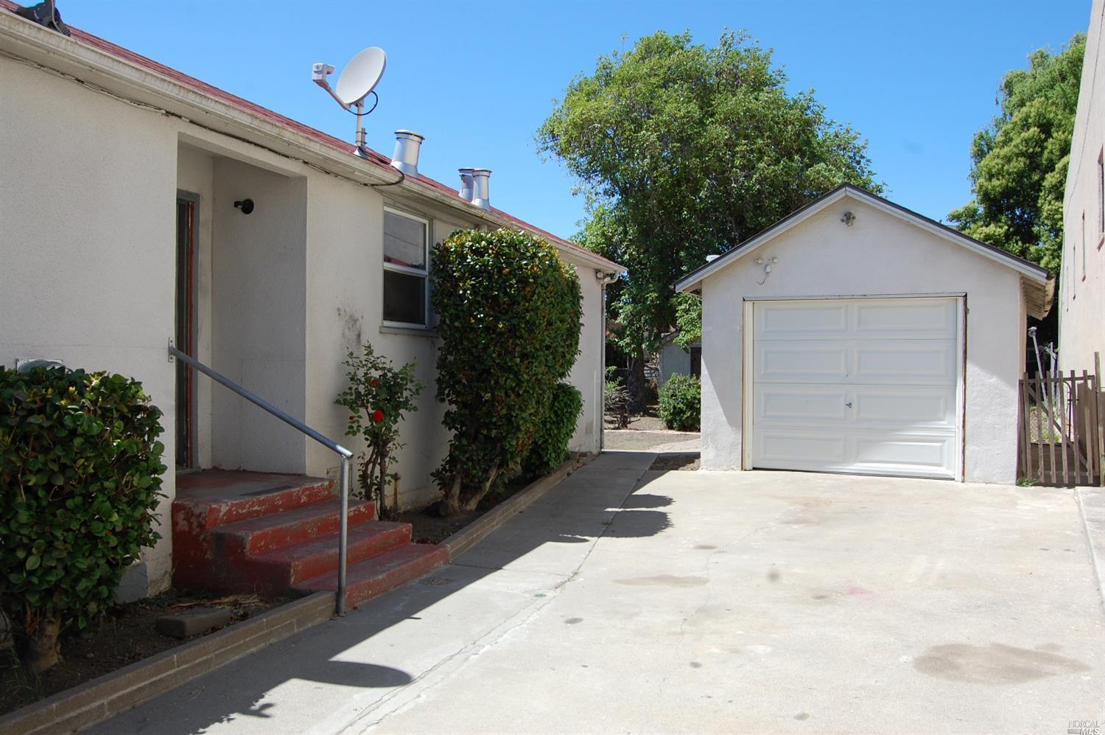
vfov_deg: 47.8
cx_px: 552
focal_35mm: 27
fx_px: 828
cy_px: 368
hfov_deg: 67.4
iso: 200
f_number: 8
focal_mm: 18
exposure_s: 1/250
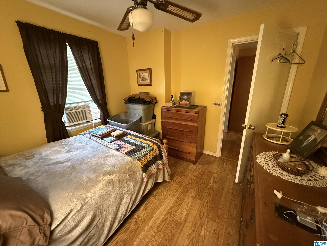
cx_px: 164
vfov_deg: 85.7
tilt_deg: -15.9
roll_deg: +1.4
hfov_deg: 102.1
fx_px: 132
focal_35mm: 14
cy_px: 123
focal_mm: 2.22
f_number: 2.2
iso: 1000
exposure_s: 1/40
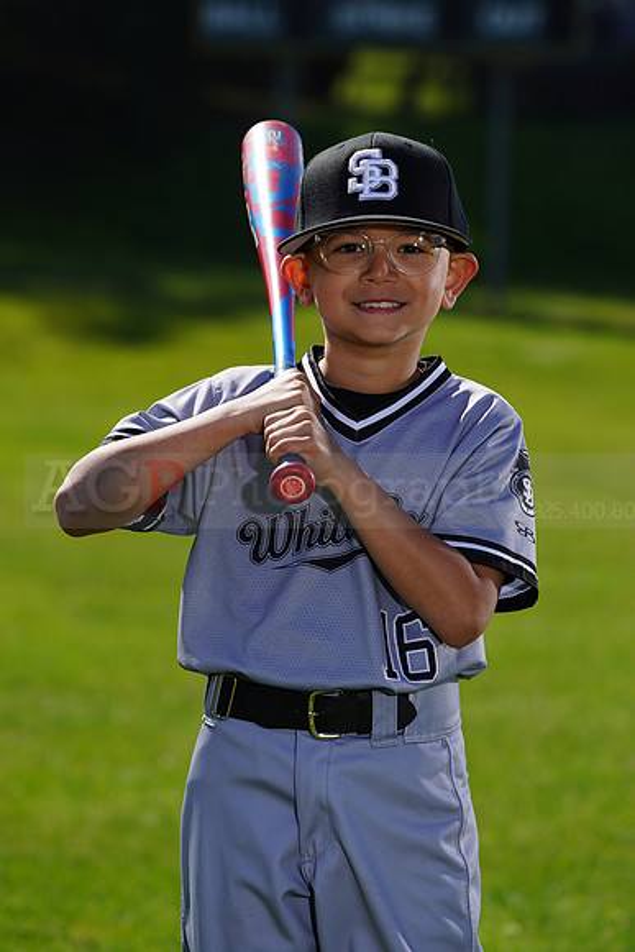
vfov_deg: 9.2
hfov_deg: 6.1
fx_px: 5923
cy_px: 476
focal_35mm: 224
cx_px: 318
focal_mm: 224
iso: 100
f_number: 8
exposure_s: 1/250
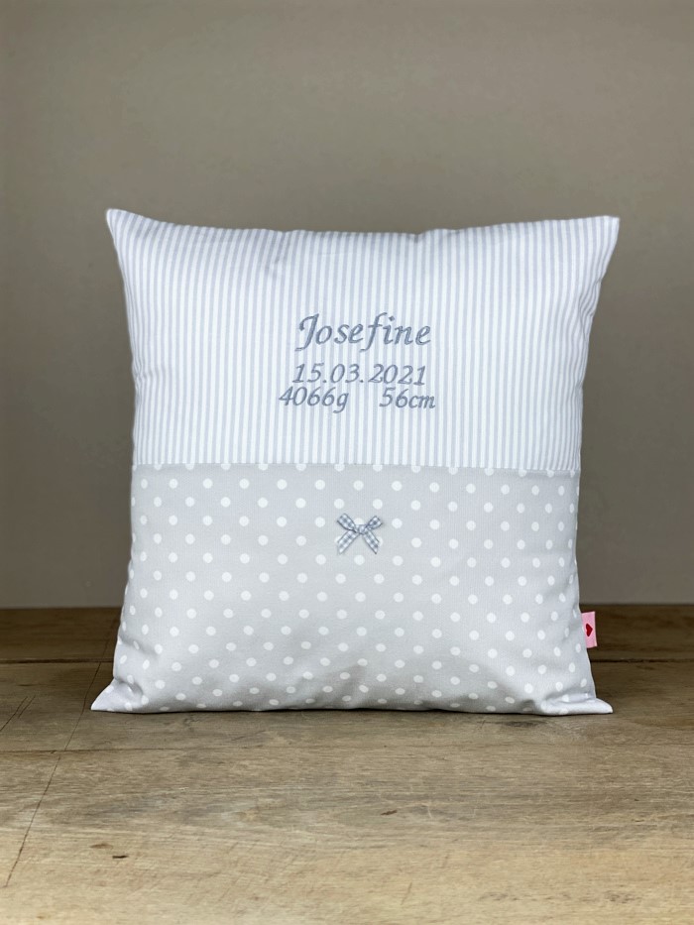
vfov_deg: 36.8
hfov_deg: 28.0
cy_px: 462
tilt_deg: -4.1
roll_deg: +0.2
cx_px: 347
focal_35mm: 52
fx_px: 1390
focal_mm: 6
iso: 32
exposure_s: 1/100
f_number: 2
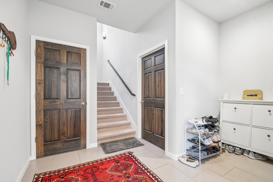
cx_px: 136
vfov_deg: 77.3
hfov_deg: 100.4
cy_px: 91
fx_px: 114
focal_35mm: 15
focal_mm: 10
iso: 400
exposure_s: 1/2.5
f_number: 8
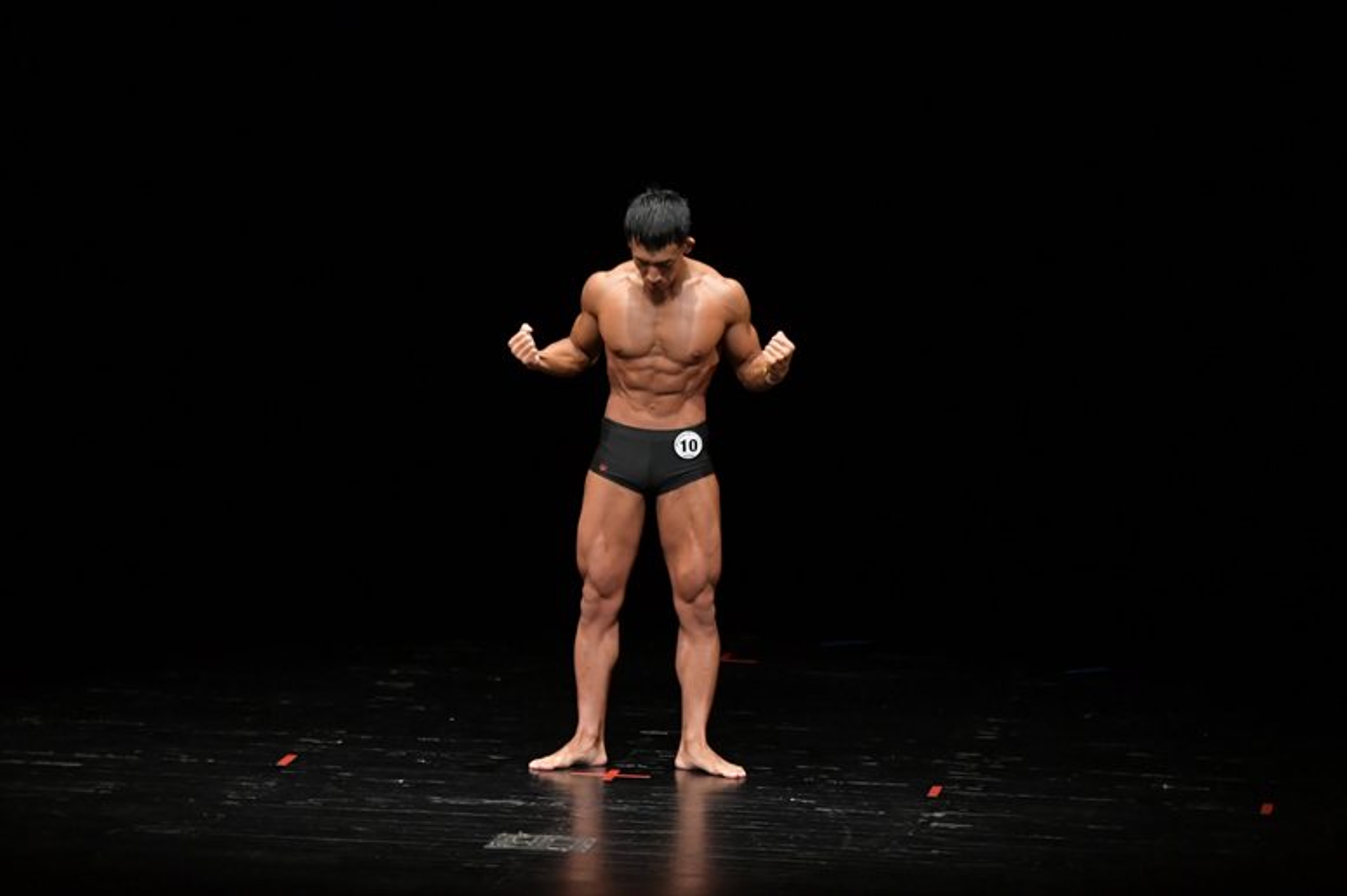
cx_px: 674
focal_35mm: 225
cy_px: 448
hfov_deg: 9.2
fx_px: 8415
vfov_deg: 6.1
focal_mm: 150
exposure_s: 1/400
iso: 3200
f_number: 5.6
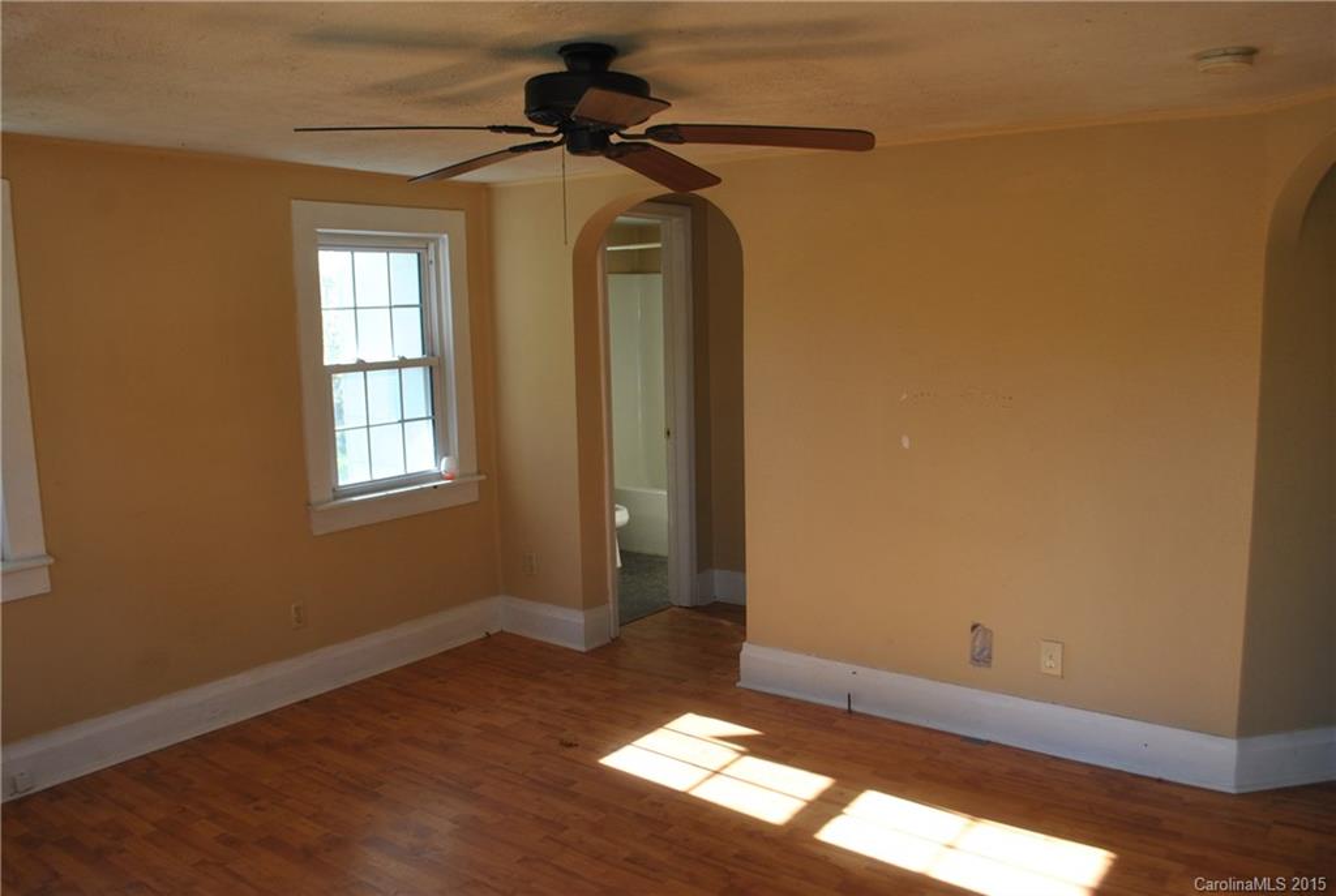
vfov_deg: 48.1
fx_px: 1004
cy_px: 448
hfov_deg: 67.3
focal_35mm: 27
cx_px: 668
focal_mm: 18
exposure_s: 1/80
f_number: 4.5
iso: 200
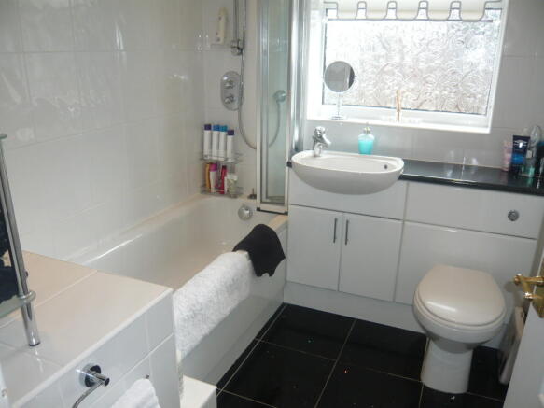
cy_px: 204
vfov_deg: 49.7
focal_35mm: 28
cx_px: 272
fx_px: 440
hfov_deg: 63.5
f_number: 2.8
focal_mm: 4.6
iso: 100
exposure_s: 1/60
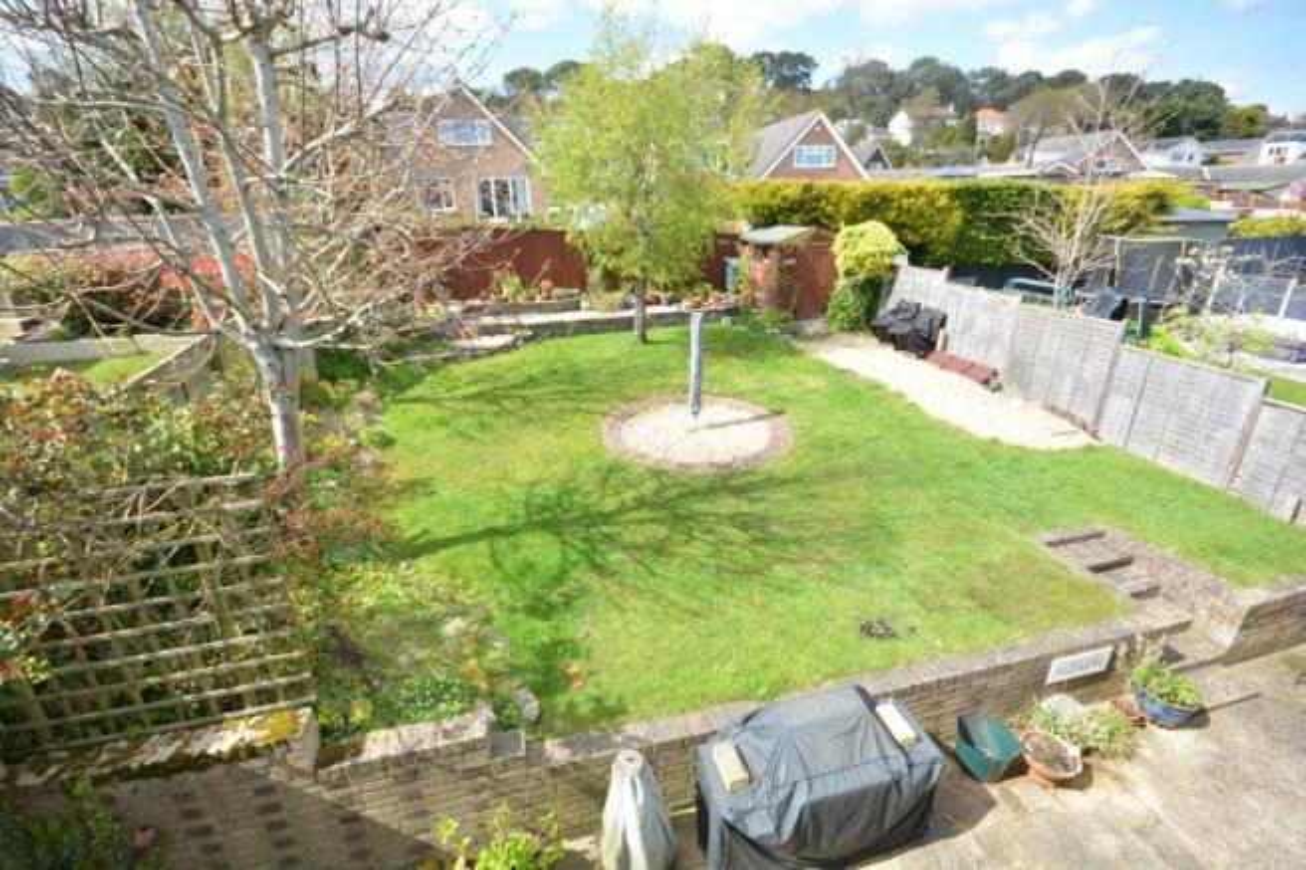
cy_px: 435
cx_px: 653
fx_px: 544
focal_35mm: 15
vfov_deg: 77.3
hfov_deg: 100.4
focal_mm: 10
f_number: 8
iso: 400
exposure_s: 1/400
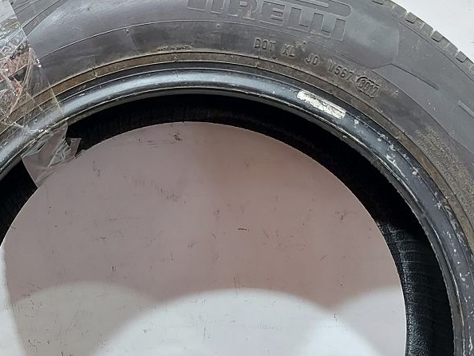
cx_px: 192
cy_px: 344
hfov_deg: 34.2
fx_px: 767
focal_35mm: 56
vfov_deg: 25.0
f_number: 1.8
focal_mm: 5.23
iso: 250
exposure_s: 1/33
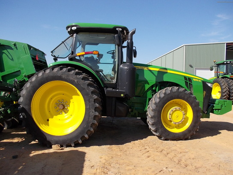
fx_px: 195
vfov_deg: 48.2
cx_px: 116
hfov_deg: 61.7
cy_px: 88
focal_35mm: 29
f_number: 3.3
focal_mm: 4.1
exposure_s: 1/640
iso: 80
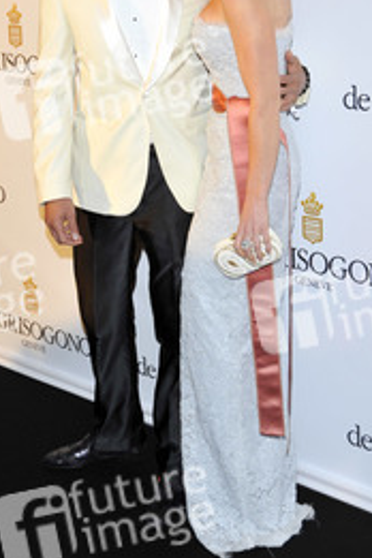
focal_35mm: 69
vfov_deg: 29.1
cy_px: 197
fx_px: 1069
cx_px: 168
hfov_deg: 19.7
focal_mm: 45
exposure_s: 1/160
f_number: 5.6
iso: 500
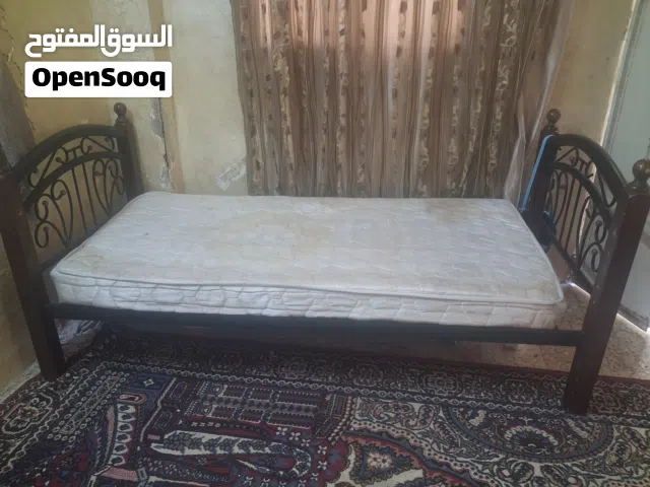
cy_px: 244
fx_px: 507
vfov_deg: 51.4
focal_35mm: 27
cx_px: 325
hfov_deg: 65.3
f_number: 1.8
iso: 400
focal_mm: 4
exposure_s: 1/33
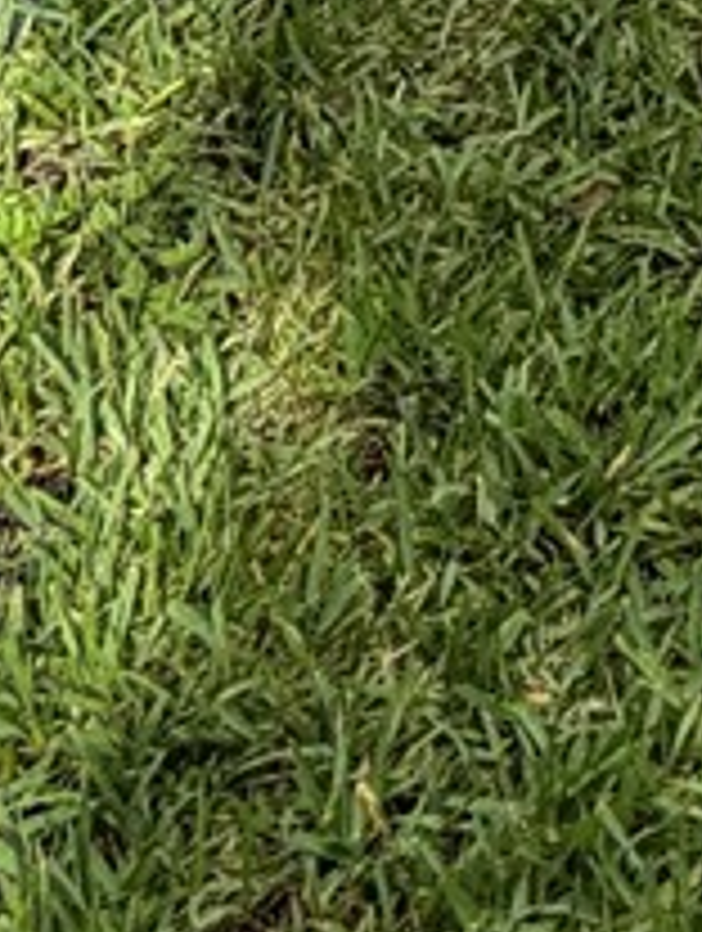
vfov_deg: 11.8
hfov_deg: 12.6
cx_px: 1228
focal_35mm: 108
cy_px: -1711
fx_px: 2911
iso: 40
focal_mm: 2.22
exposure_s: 1/602
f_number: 2.2
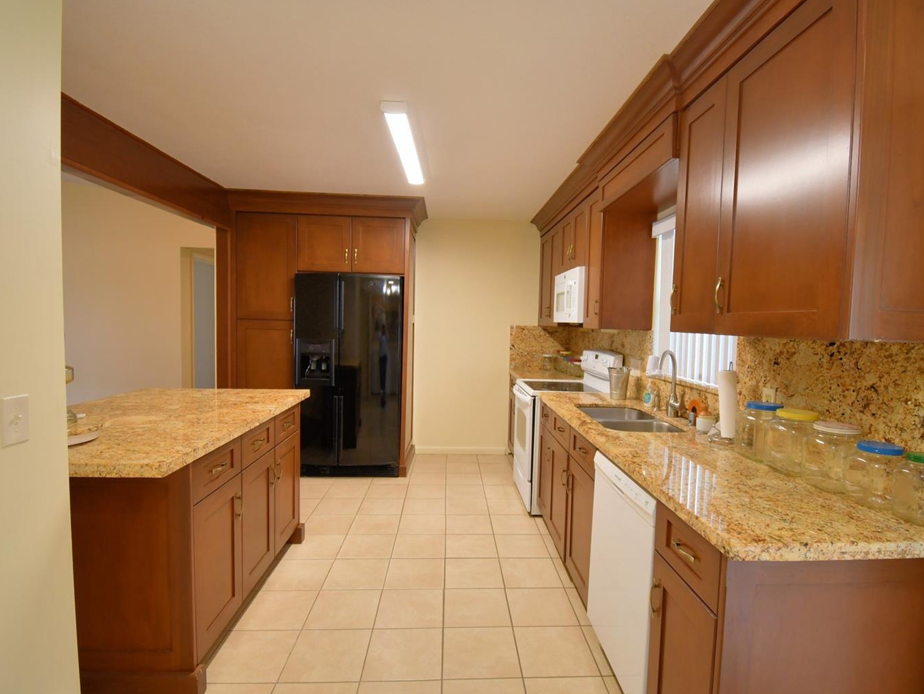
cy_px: 352
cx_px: 482
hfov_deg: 91.0
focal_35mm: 17
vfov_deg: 74.7
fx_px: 454
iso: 400
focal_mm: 10
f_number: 4.5
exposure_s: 1/40
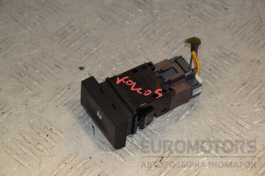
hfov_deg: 14.0
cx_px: 132
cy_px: 88
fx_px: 1082
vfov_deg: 9.3
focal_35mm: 147
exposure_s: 1/200
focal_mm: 98
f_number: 9
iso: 800
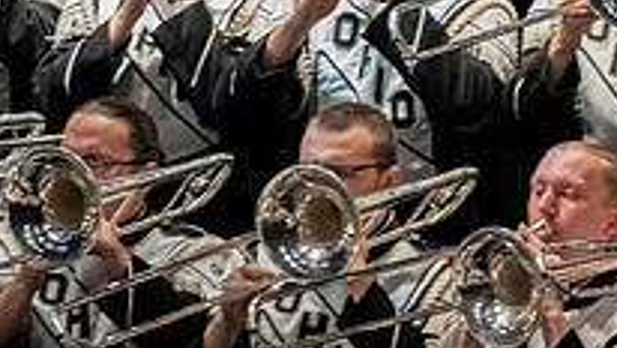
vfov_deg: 1.4
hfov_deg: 2.4
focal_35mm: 886
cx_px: 545
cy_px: -210
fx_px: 14499
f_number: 4
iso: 4000
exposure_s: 1/500
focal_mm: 200
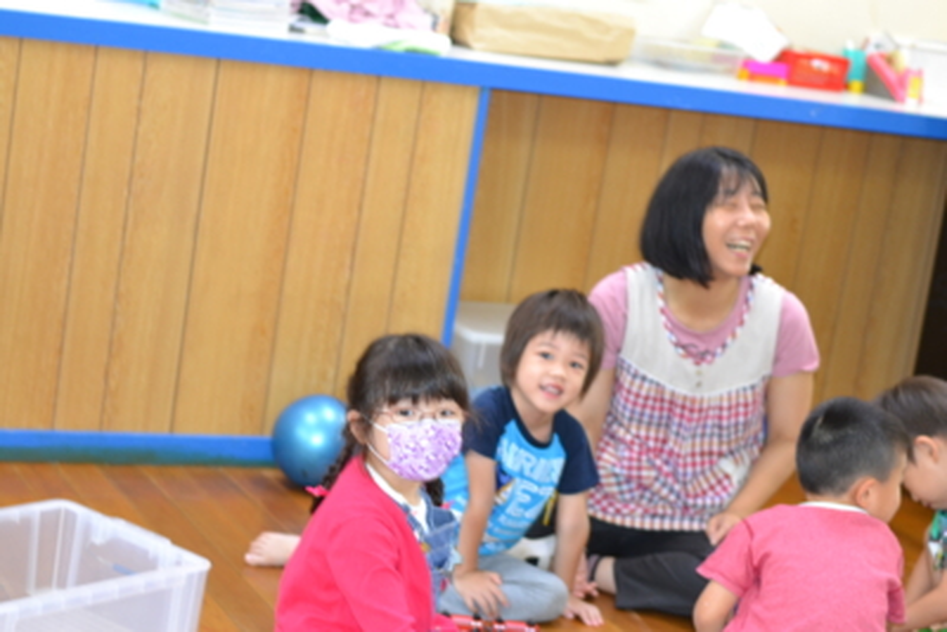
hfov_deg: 27.0
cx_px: 474
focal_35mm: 75
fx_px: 1974
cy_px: 316
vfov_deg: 18.2
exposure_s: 1/60
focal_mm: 50
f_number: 2.5
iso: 400
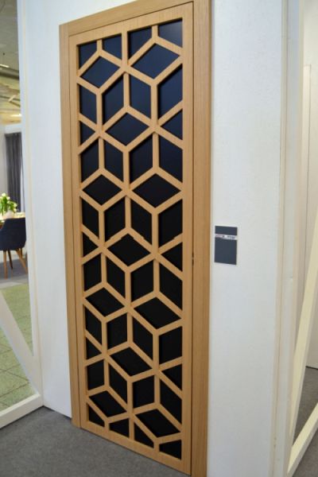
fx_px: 397
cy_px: 238
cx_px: 159
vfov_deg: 61.9
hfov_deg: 43.6
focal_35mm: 30
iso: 400
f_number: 4
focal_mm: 20
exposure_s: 1/60
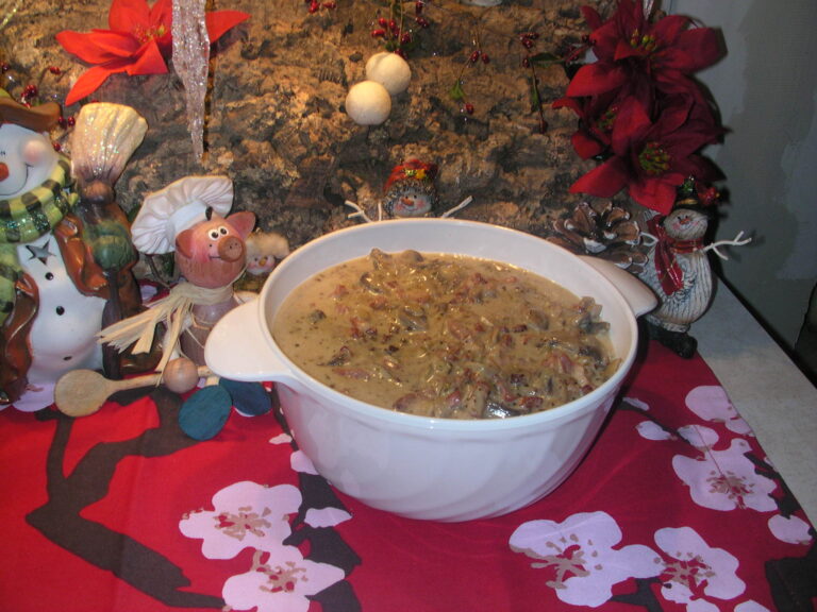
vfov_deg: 38.7
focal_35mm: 37
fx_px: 873
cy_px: 306
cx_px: 408
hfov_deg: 50.1
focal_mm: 5.6
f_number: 4.5
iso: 100
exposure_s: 1/30
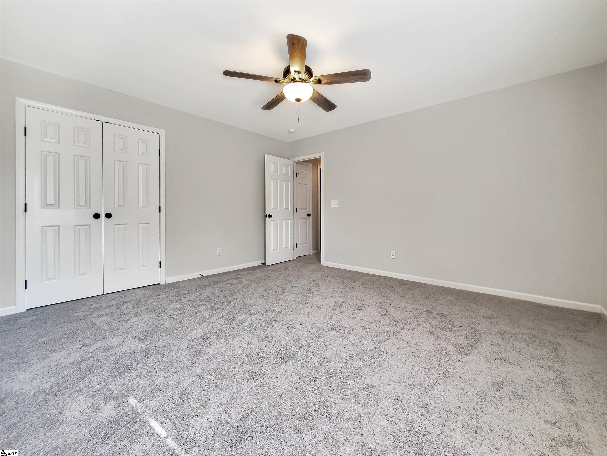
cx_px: 304
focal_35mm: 13
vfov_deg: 89.9
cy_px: 228
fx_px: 228
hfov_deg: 106.2
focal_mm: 1.8
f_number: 2.2
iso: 160
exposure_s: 1/60
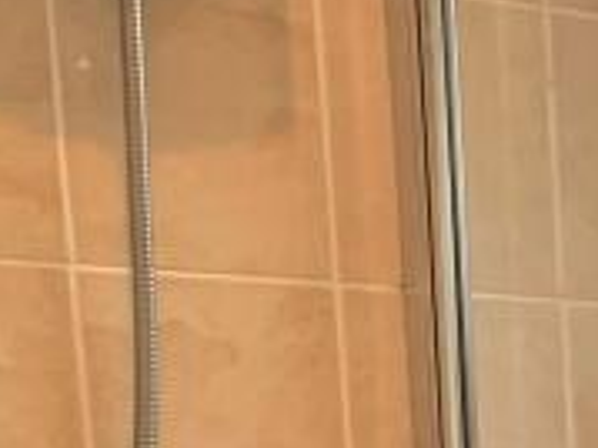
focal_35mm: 149
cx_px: 1487
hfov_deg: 11.0
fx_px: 2572
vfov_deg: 9.2
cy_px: 936
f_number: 1.8
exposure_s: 1/50
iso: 50
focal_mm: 4.25
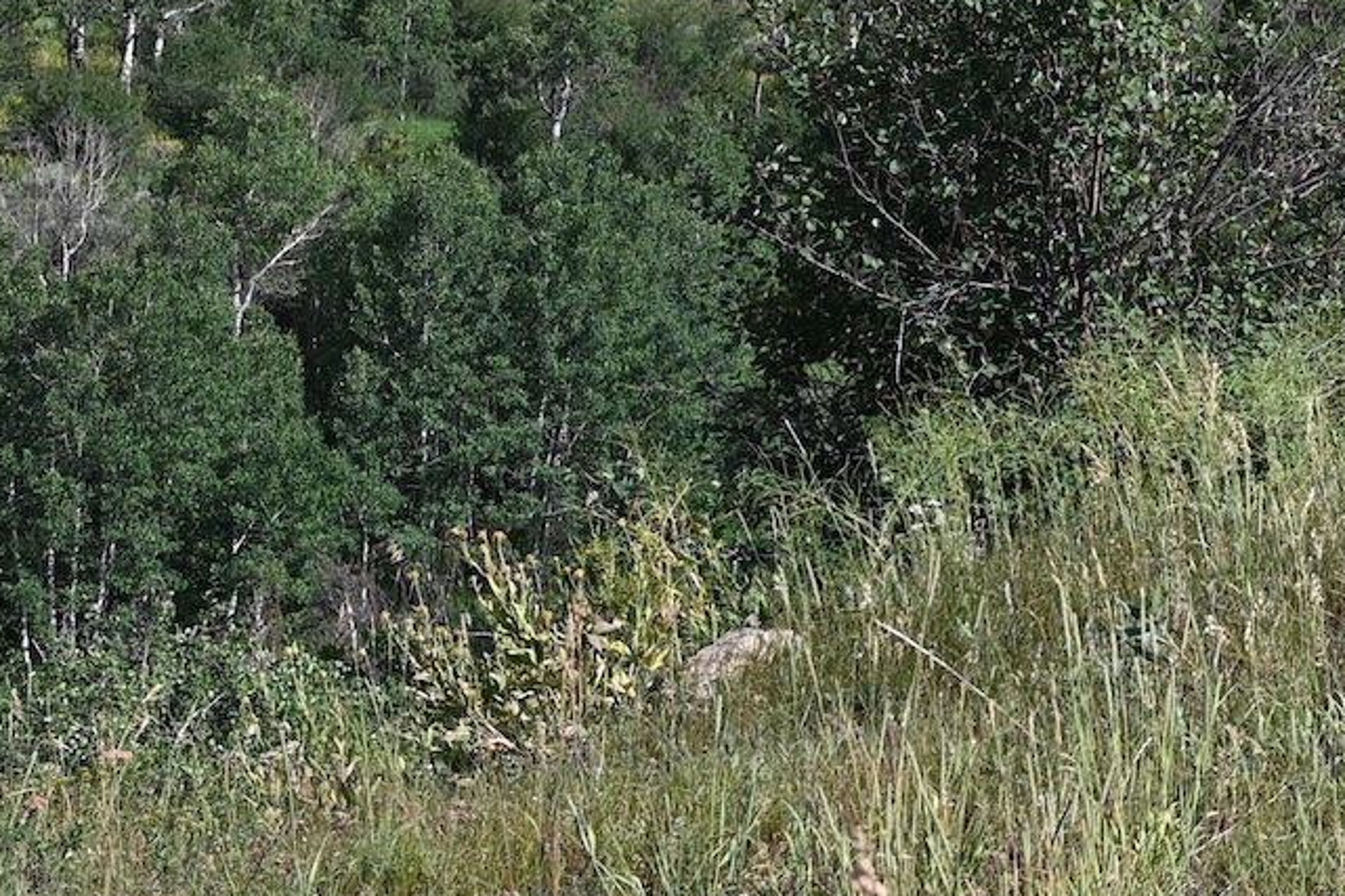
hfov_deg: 16.0
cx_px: 2004
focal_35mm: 118
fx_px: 4402
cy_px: -91
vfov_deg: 11.5
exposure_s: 1/400
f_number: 7.1
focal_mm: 31.5
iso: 100
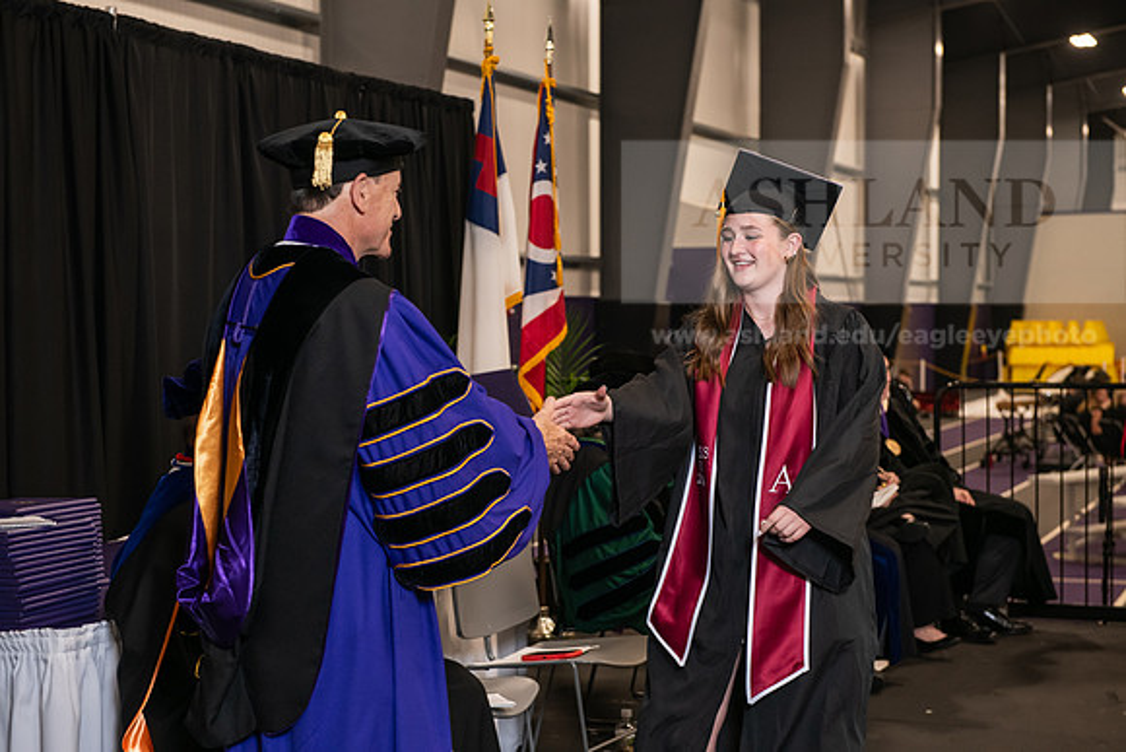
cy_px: 376
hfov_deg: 30.5
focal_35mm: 66
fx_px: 2065
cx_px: 563
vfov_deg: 20.6
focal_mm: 66
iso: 1600
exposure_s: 1/125
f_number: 5
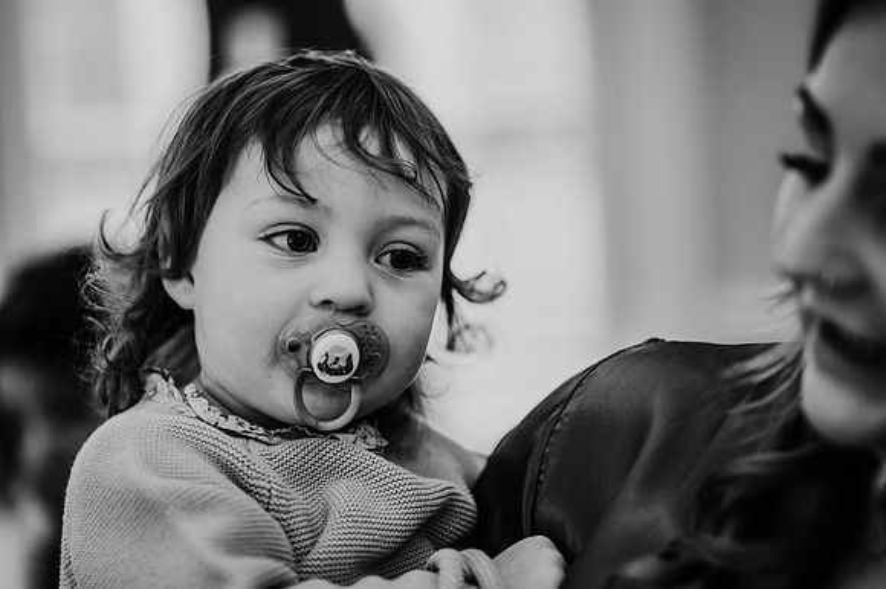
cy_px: 294
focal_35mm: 85
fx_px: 2091
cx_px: 443
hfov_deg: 23.9
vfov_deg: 16.1
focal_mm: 85
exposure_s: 1/160
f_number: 1.8
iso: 1100
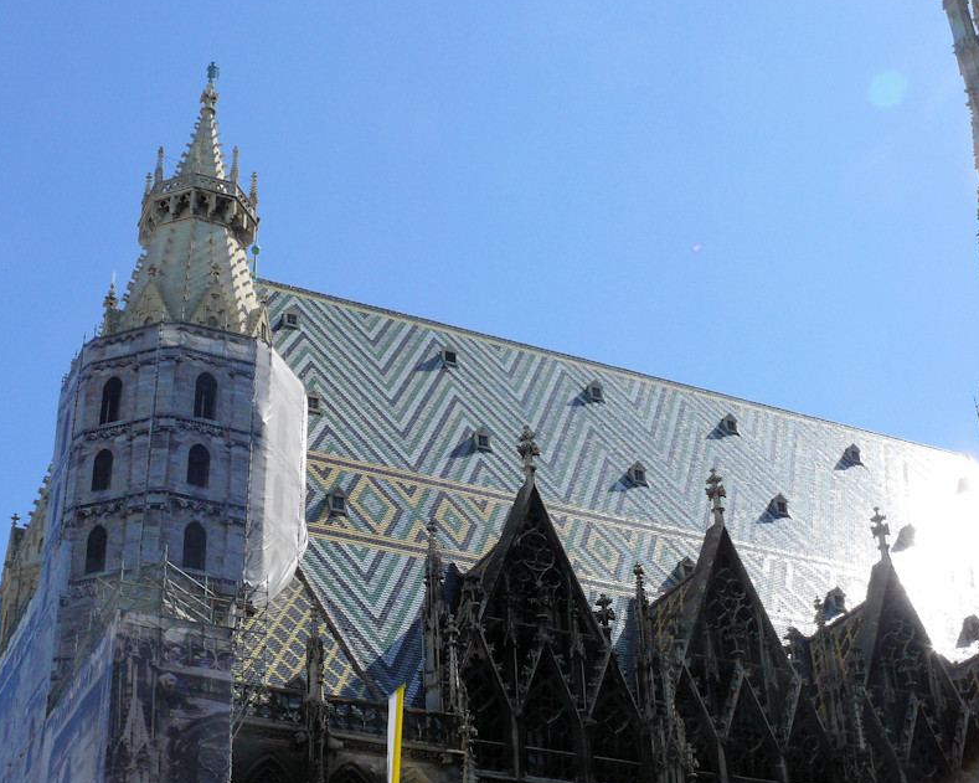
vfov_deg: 32.1
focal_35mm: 47
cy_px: 429
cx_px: 393
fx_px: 1362
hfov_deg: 39.4
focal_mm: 7.9
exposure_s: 1/400
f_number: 6.3
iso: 100
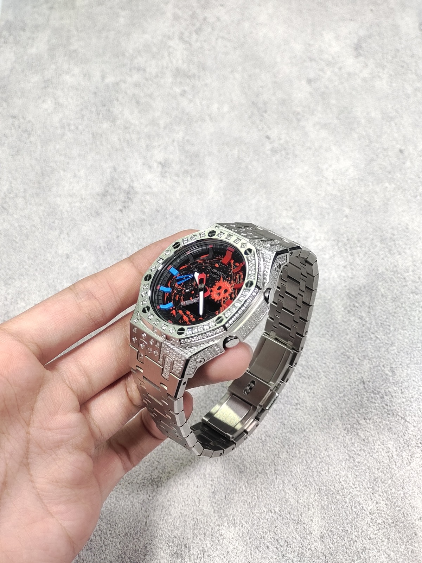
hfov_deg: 29.1
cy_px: 282
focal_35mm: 50
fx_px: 813
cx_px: 211
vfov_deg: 38.2
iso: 82
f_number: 2.08
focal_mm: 7.55
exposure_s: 1/100
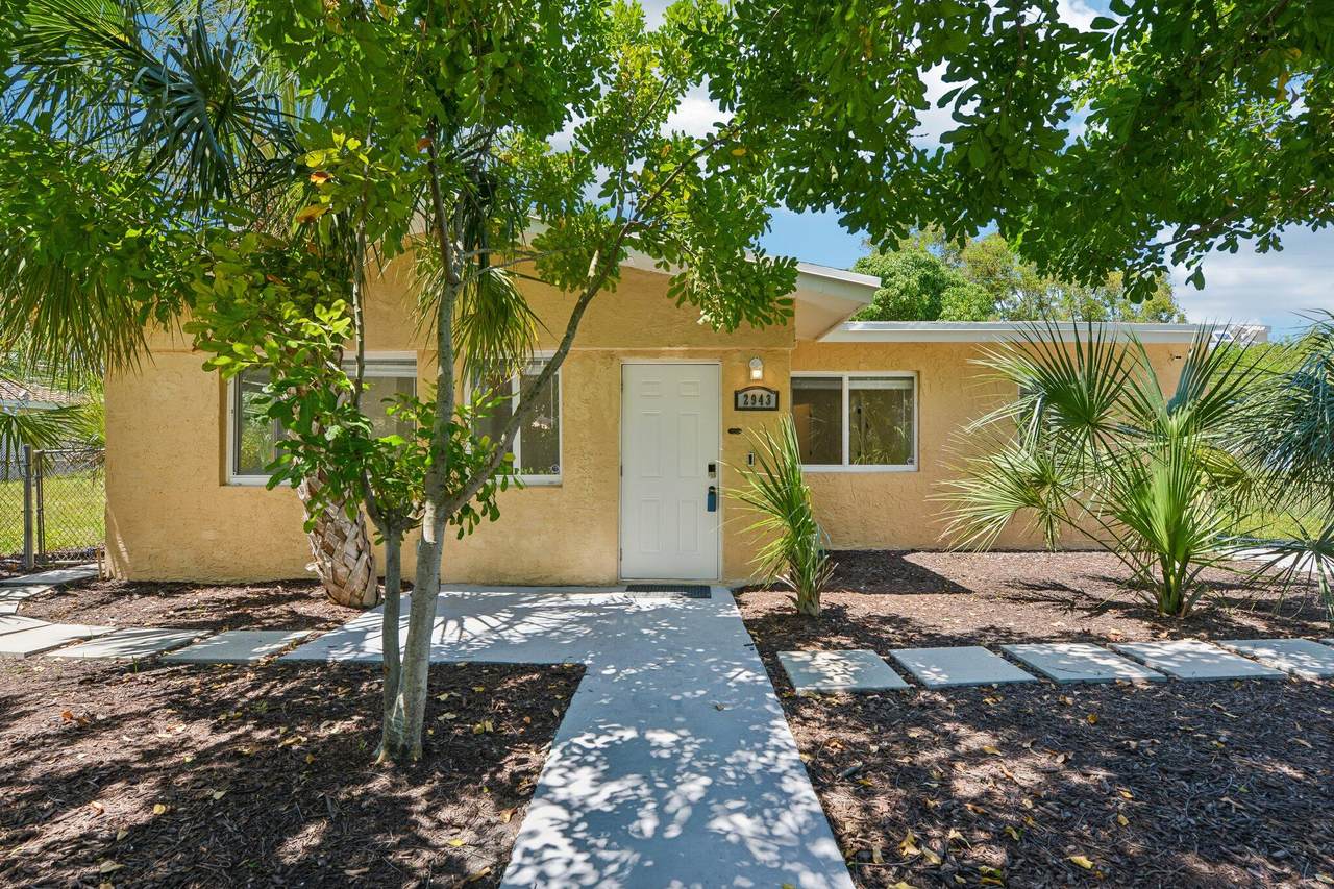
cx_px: 667
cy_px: 444
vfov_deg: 70.4
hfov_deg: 93.3
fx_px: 630
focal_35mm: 17
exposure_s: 1/100
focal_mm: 17
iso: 200
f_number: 9
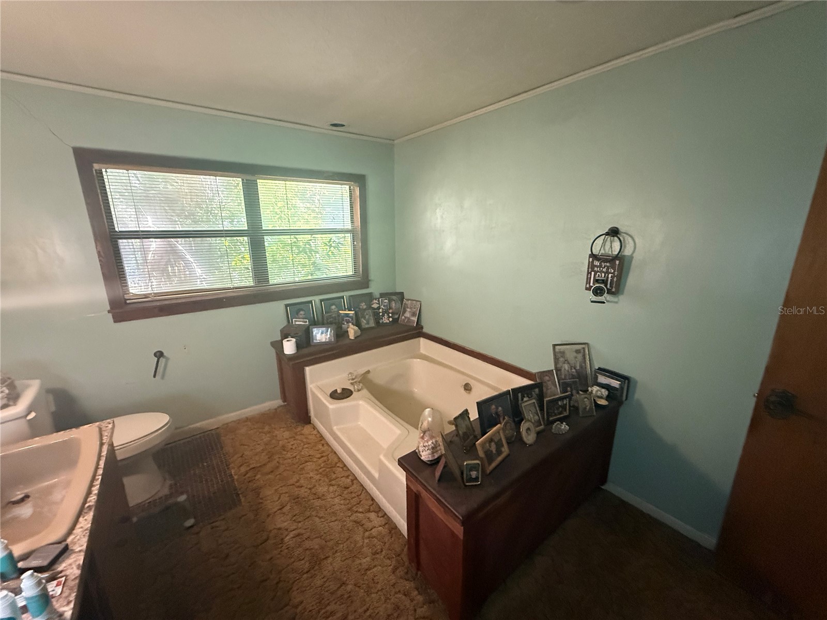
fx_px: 334
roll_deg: +0.3
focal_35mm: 14
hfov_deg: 102.1
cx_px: 414
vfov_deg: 85.7
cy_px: 310
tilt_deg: -13.3
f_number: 2.2
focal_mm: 2.22
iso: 1000
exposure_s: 1/60
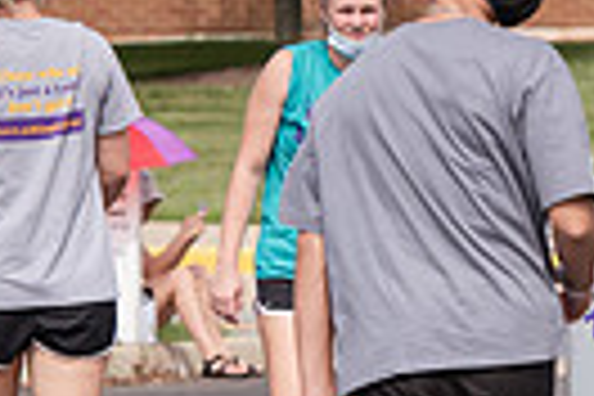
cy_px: 250
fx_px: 11252
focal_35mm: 682
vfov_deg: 2.0
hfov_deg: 3.0
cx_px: 626
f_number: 5.6
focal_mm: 155
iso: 160
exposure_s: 1/800
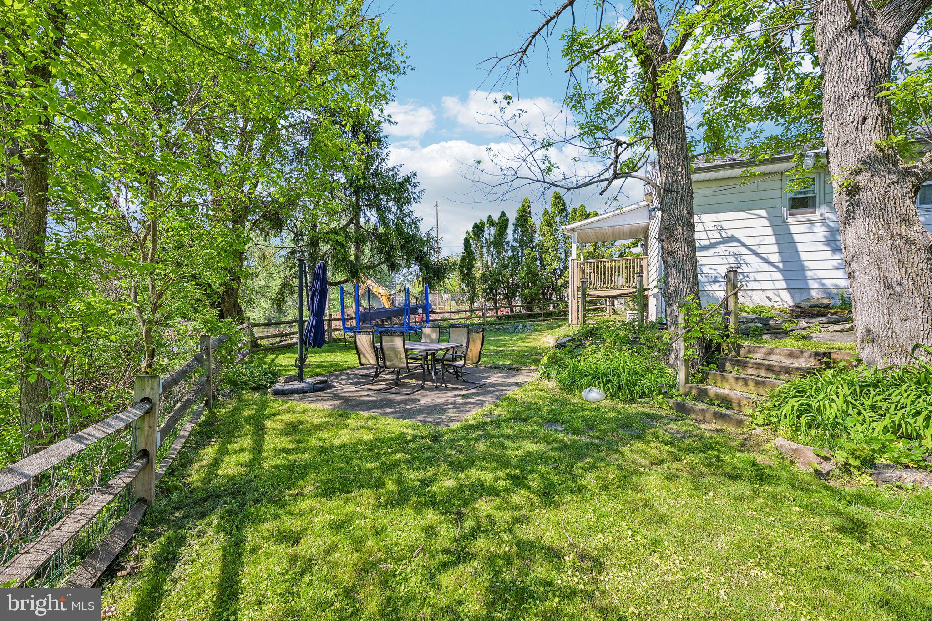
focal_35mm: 14
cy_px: 310
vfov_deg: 81.2
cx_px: 466
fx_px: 362
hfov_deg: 104.3
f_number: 8
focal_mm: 14
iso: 100
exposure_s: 1/100
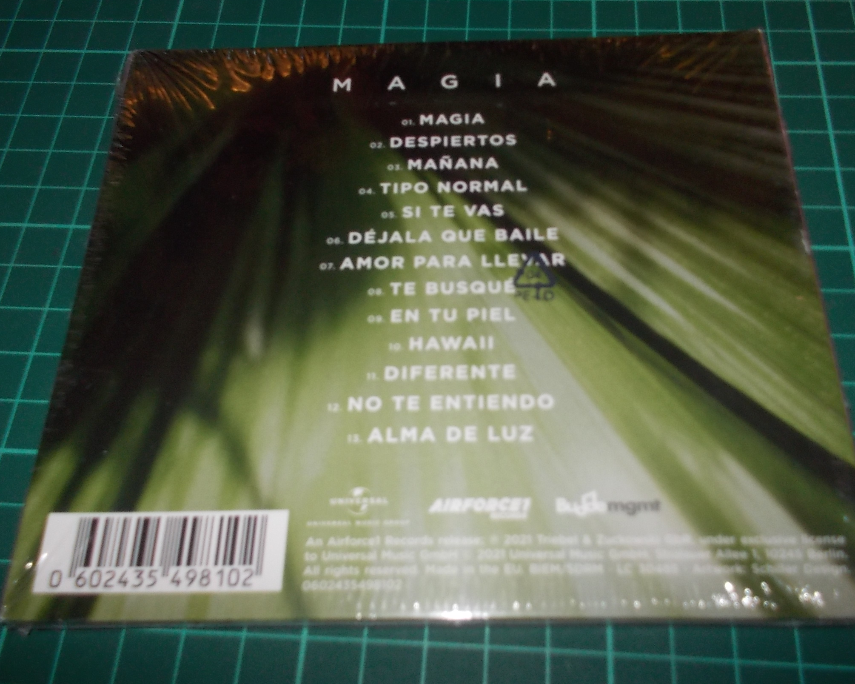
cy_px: 339
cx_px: 460
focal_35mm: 32
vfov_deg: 45.8
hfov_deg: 55.6
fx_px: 810
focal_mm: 4.1
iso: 200
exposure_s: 1/30
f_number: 3.3
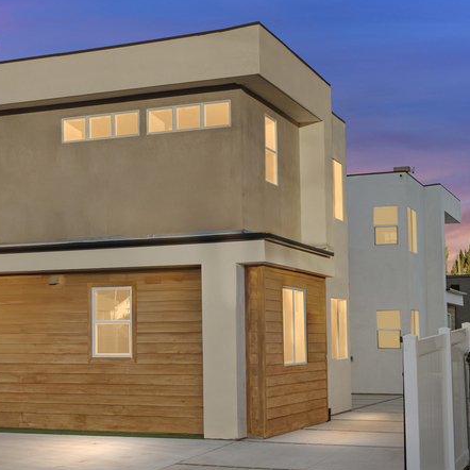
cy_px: 262
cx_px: 77
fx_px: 1106
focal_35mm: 72
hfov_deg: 23.5
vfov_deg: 24.0
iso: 80
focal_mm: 50
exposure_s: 1/125
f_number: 8
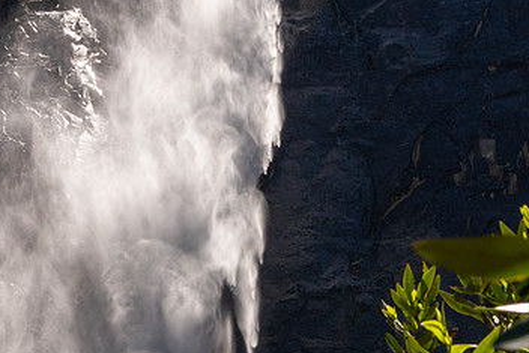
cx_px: 268
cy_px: 216
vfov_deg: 7.5
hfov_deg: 11.2
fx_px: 2690
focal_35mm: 183
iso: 125
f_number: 11
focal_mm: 40.73
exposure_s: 1/250
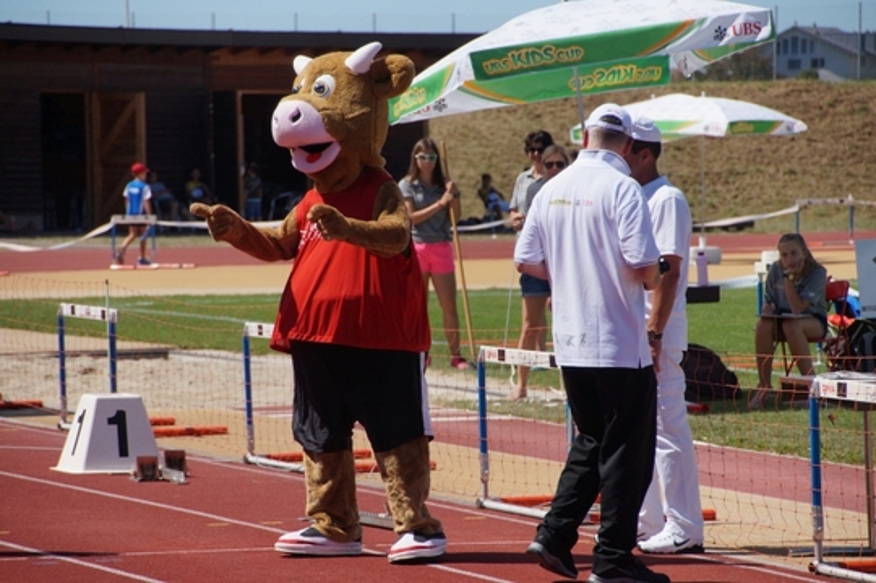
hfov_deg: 9.8
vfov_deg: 6.5
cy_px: 292
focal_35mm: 210
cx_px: 438
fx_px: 5105
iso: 250
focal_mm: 140
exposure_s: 1/2000
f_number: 6.3
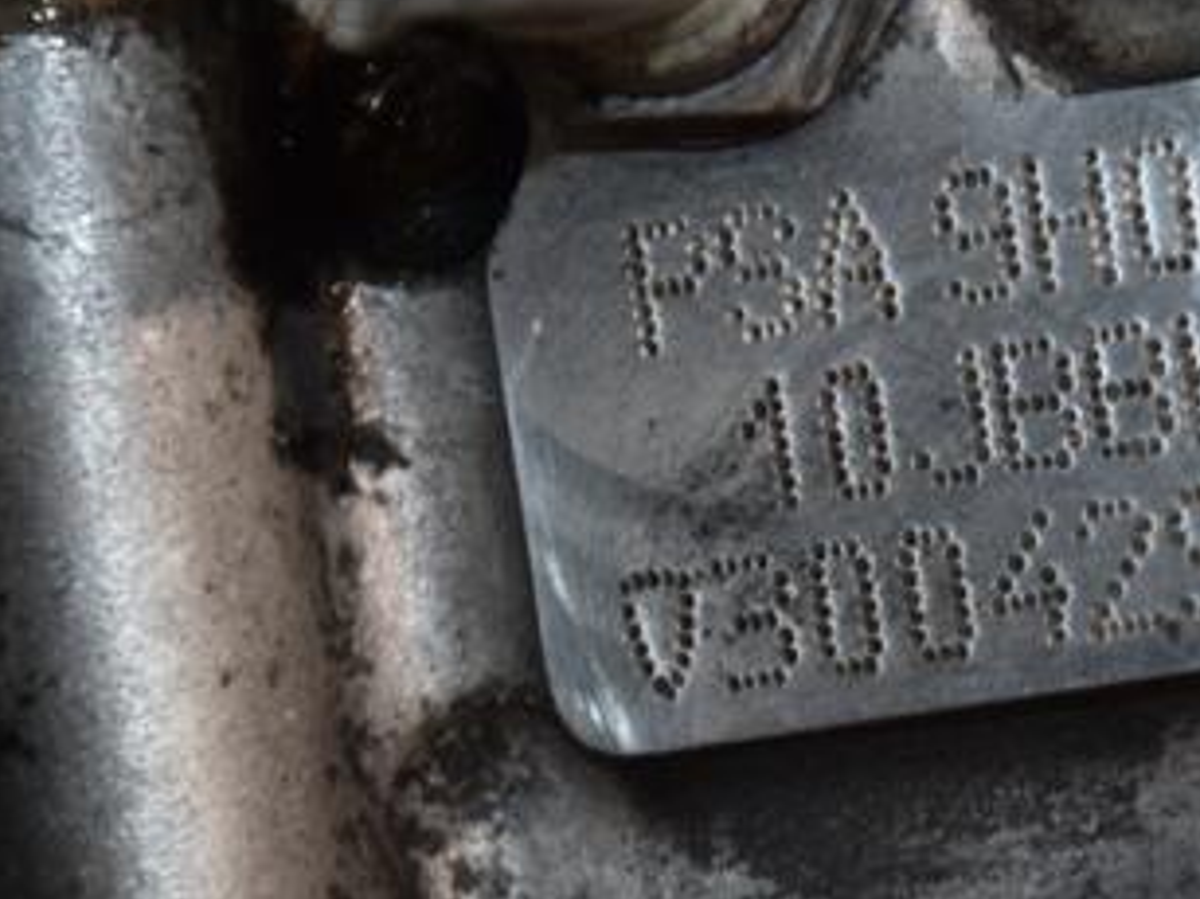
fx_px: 10255
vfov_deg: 5.0
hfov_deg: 6.7
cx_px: 883
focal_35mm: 296
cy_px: 375
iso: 800
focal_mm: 105
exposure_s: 1/60
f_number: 5.6
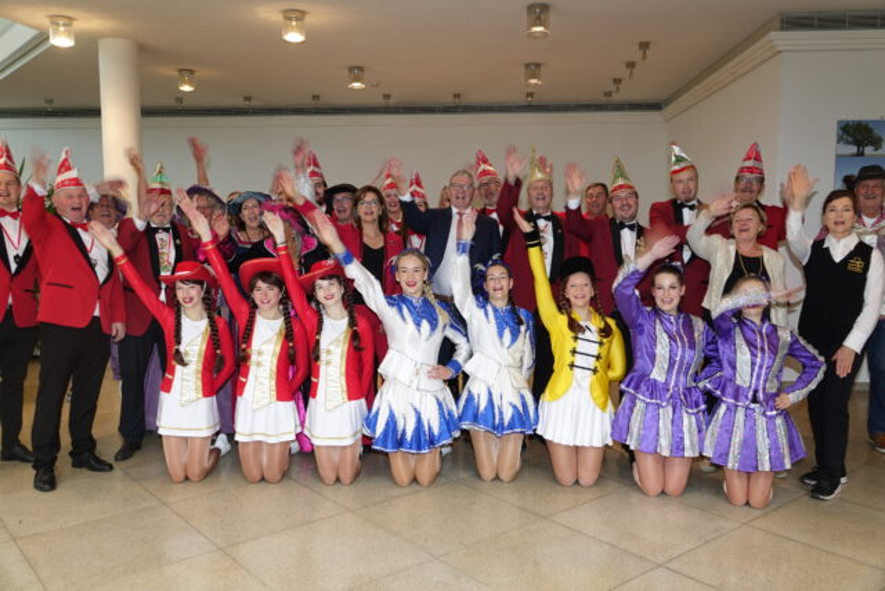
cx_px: 442
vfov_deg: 43.6
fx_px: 738
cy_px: 296
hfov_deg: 61.9
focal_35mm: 30
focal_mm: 11.03
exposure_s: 1/30
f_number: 2.8
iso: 100
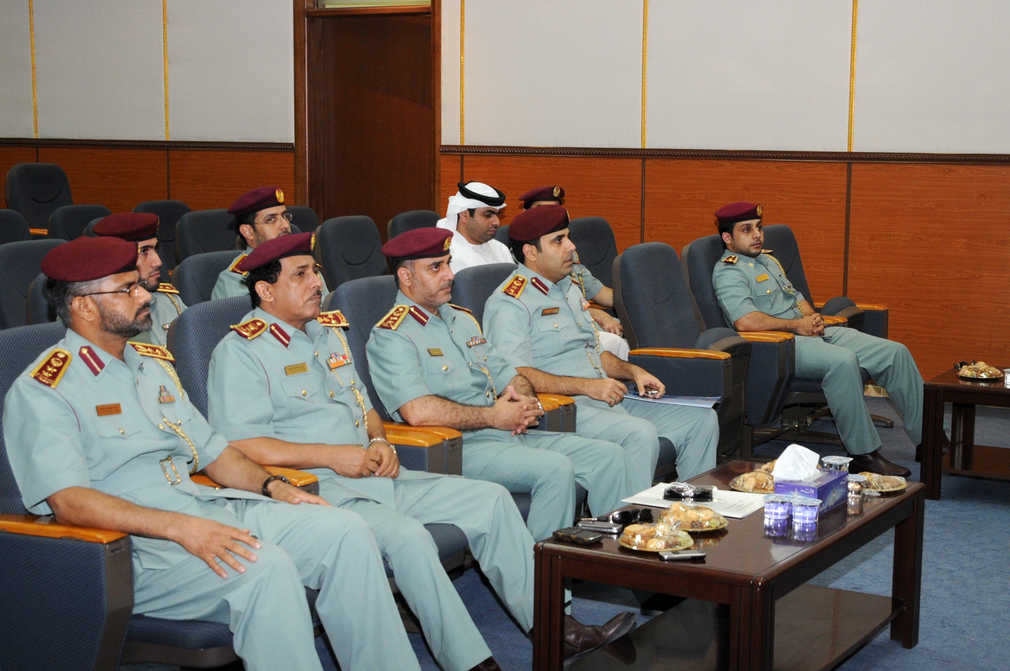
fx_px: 1681
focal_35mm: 60
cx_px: 505
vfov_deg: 22.6
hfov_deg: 33.4
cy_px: 336
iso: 1000
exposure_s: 1/60
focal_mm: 40
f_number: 7.1
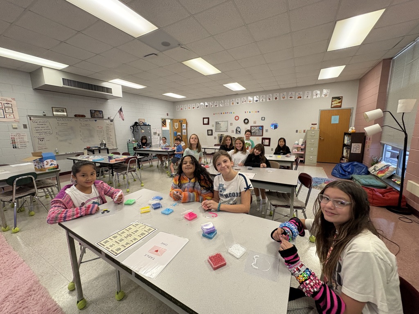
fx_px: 169
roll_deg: +1.5
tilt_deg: -9.2
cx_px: 210
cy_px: 157
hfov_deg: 102.1
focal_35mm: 14
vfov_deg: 85.7
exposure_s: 1/60
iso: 320
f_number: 2.2
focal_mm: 2.22
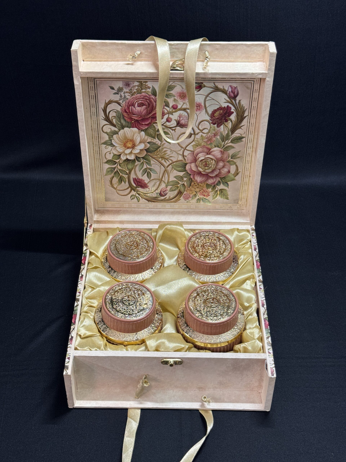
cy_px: 231
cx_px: 173
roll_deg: -0.2
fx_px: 640
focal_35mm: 48
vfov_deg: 39.7
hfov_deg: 30.3
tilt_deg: -40.1
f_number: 1.78
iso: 80
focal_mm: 6.76
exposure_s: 1/50
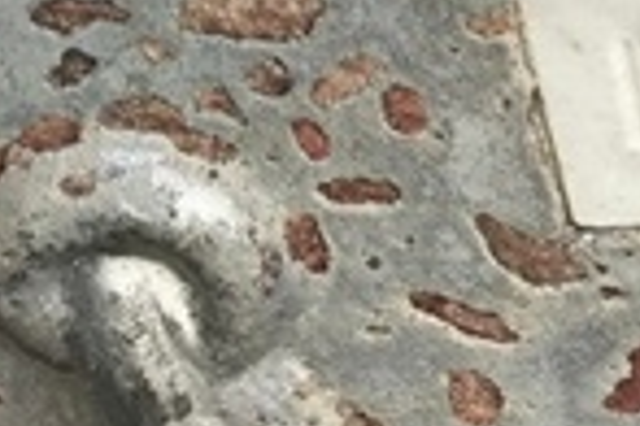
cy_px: -343
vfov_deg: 4.8
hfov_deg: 7.1
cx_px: 1273
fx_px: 5013
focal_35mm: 282
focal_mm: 4.71
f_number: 1.7
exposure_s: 1/120
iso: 64
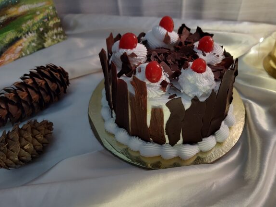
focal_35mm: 28
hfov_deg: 62.9
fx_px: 223
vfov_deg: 49.7
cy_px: 103
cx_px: 165
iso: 247
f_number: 1.8
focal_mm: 5.56
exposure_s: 1/50
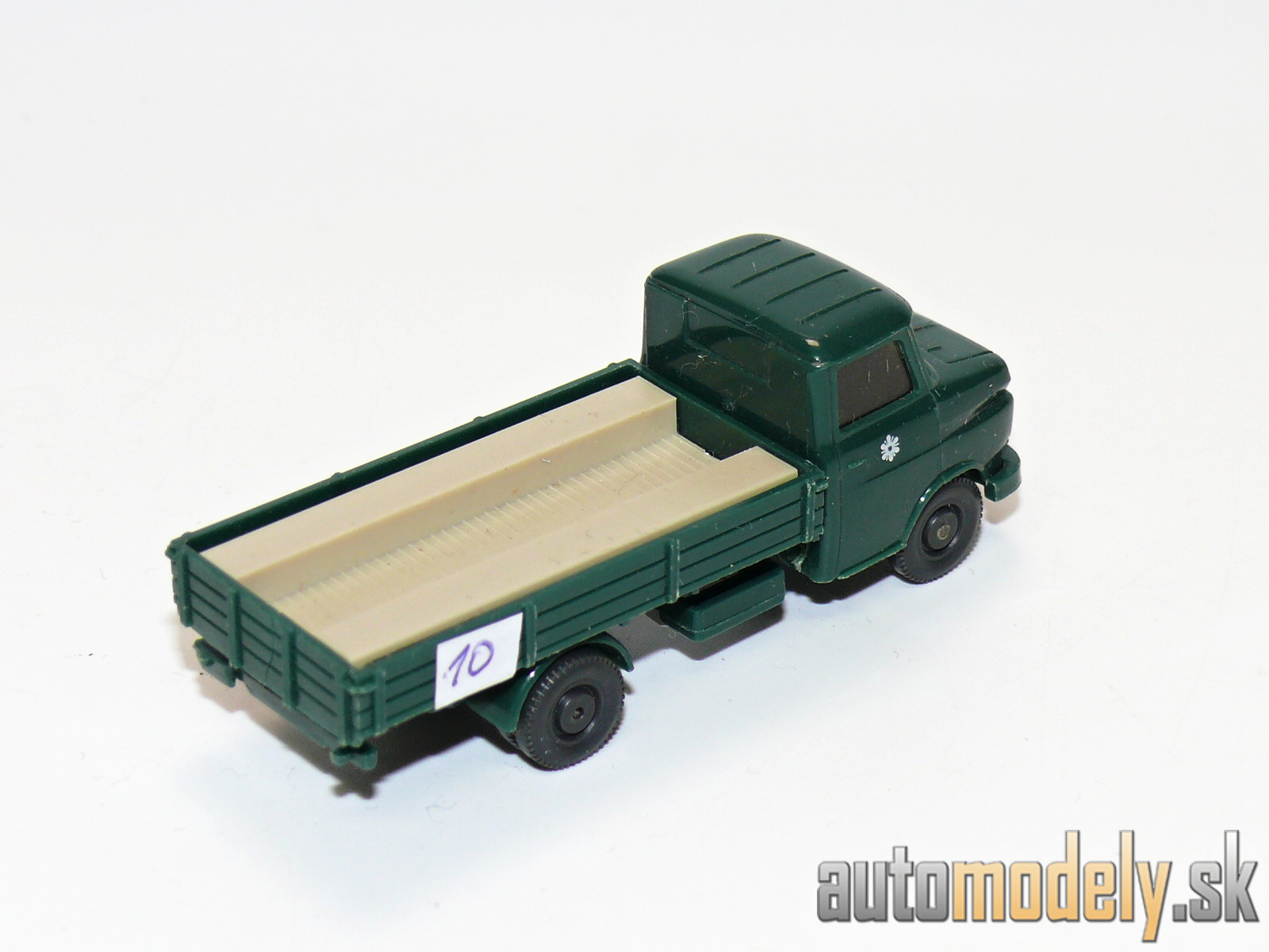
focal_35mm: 105
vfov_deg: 14.1
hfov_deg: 18.7
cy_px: 476
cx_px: 634
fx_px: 3849
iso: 100
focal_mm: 13.7
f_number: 4
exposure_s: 1/30
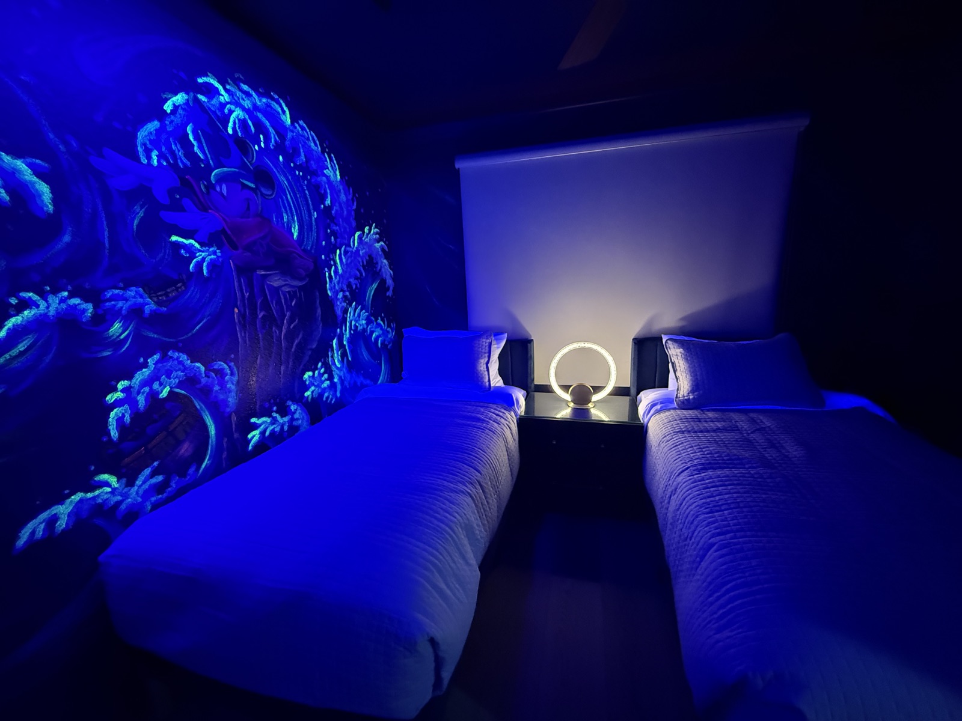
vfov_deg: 85.7
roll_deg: +1.9
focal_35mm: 14
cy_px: 360
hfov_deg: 102.1
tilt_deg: -11.5
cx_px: 481
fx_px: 389
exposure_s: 1/60
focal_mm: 2.22
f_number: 2.2
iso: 1000
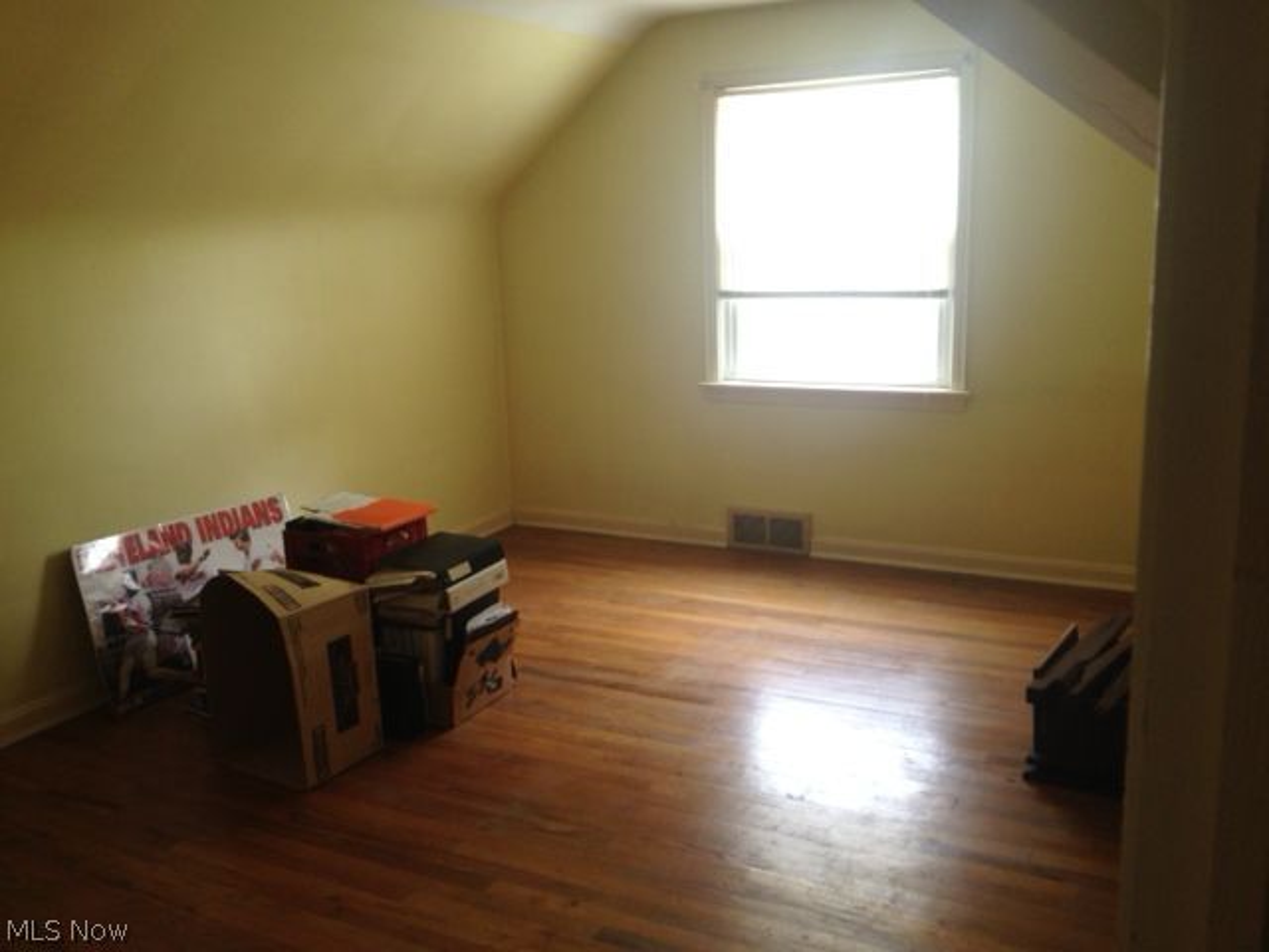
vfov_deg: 40.7
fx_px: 1283
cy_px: 476
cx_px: 634
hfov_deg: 52.6
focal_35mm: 35
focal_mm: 4.28
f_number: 2.4
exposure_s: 1/20
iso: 64
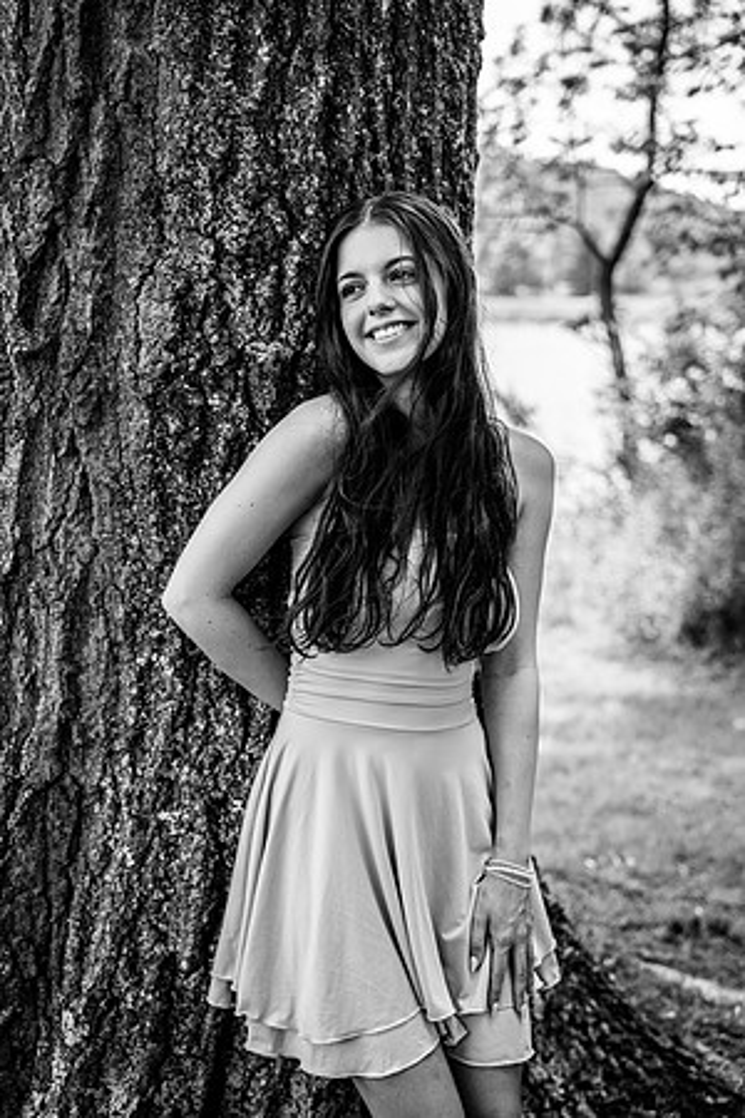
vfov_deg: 43.6
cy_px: 559
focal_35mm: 45
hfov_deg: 29.9
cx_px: 372
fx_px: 1397
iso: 125
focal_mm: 45
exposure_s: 1/250
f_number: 2.8
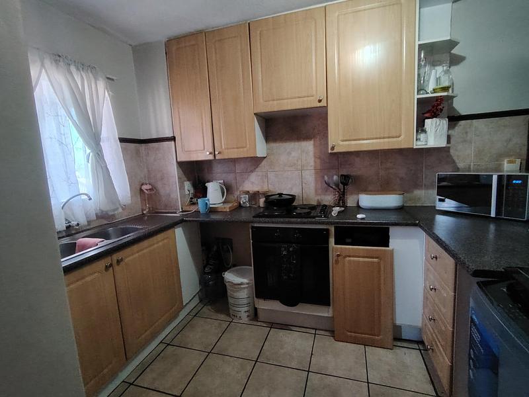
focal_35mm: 17
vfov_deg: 74.7
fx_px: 260
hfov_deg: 91.0
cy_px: 198
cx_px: 264
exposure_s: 1/50
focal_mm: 1.42
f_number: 2.2
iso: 290
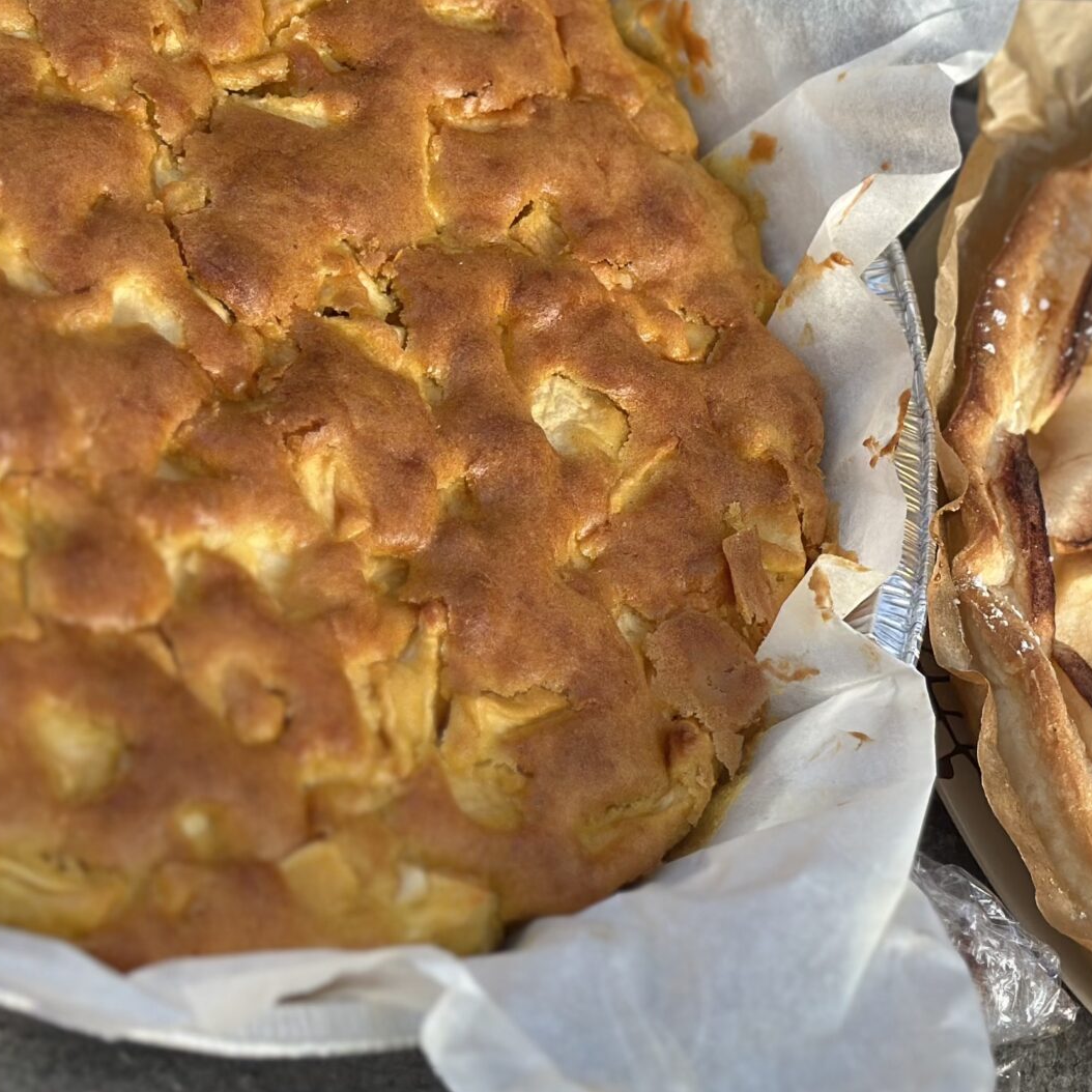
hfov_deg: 16.8
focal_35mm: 103
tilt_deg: -44.3
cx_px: 821
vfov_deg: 16.9
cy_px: 397
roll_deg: -44.1
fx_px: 3676
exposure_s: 1/612
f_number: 1.78
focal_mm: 6.86
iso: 80
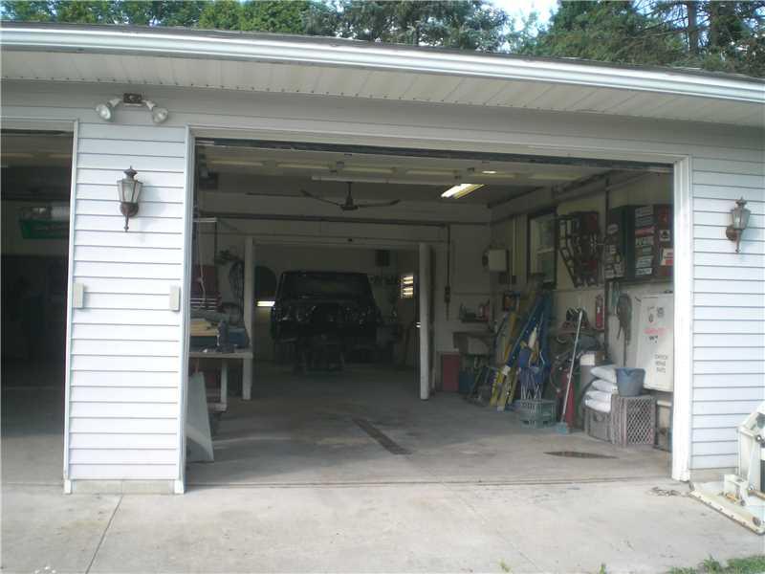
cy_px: 287
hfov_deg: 49.0
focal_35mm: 38
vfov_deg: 37.7
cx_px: 382
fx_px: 840
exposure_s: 1/200
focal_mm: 6.3
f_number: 3.1
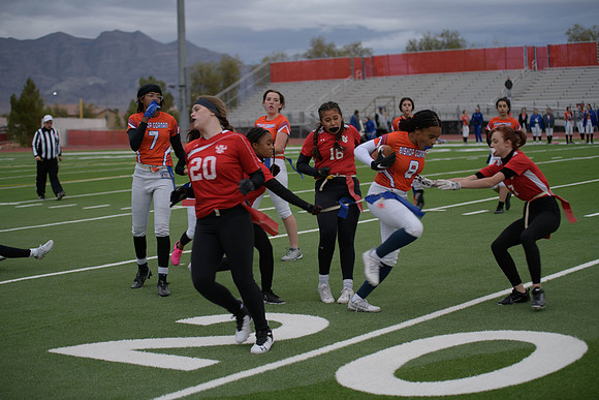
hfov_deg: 28.8
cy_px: 200
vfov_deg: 19.5
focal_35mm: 70
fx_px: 1165
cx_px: 300
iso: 160
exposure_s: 1/200
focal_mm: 70
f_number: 2.8
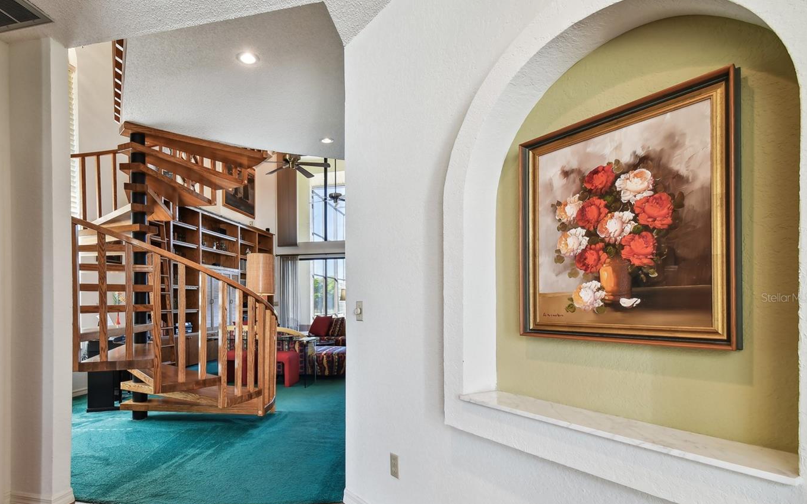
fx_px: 396
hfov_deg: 90.4
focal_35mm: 18
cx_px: 339
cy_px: 297
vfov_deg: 64.5
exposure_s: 1/5
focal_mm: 10
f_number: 7.1
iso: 100
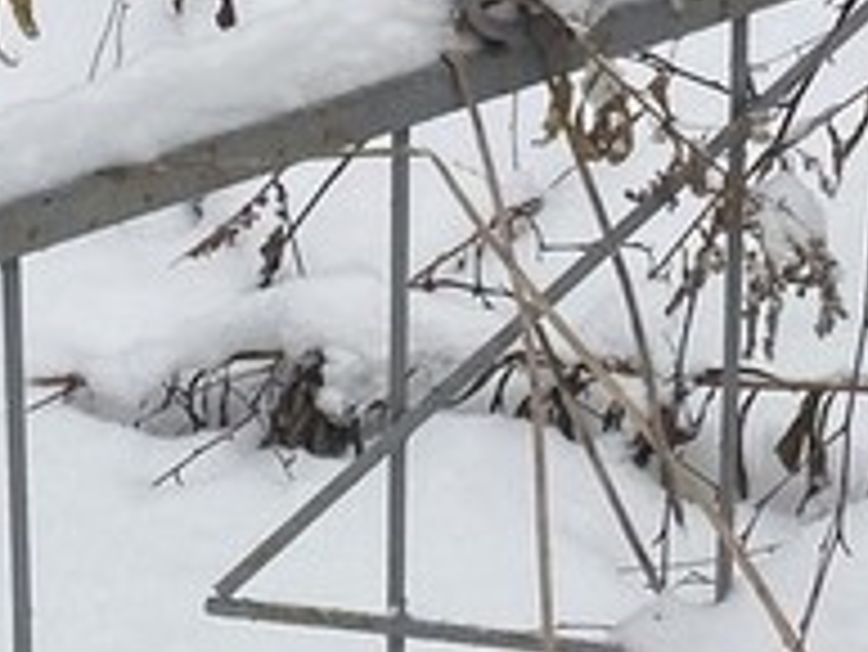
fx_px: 3463
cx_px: -67
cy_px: -904
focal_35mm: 138
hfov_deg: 14.0
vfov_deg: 9.6
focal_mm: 4.25
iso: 32
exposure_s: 1/227
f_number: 1.8
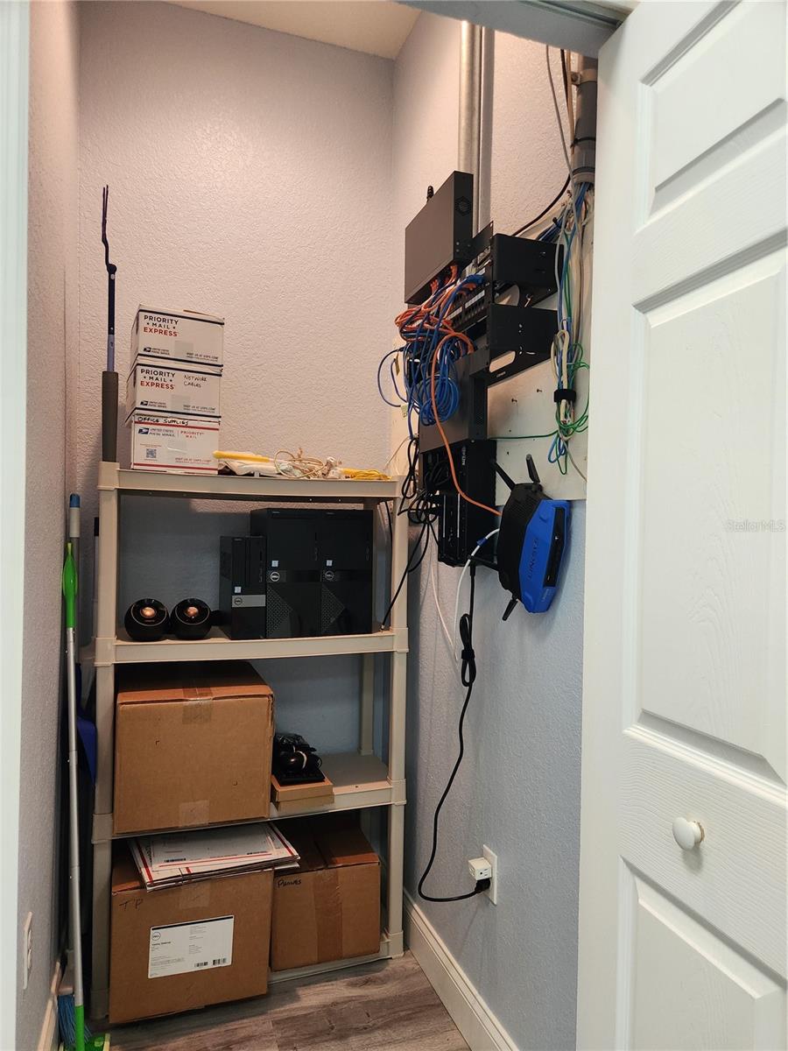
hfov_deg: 58.9
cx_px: 394
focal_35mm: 23
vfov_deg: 73.9
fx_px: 698
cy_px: 526
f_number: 1.8
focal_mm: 5.4
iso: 250
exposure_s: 1/120
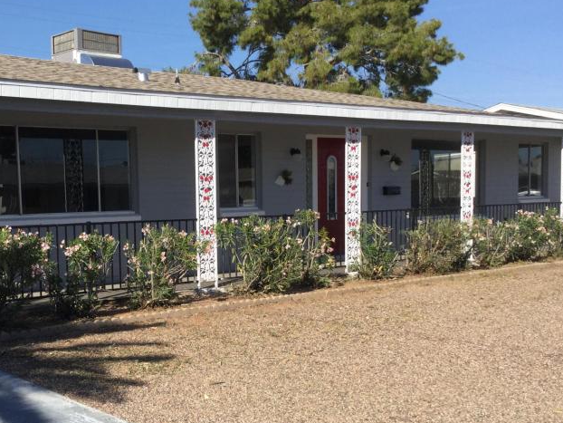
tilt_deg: -4.4
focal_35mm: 51
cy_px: 277
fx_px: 830
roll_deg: +0.5
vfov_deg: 28.4
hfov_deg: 36.9
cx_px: 171
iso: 25
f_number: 2.4
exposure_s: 1/1404
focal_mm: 3.3
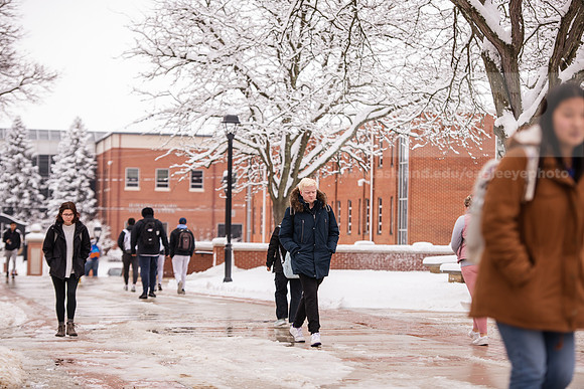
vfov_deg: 12.5
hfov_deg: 18.6
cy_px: 194
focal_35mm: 110
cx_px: 292
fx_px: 1785
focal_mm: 110
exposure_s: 1/400
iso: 160
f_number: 3.2
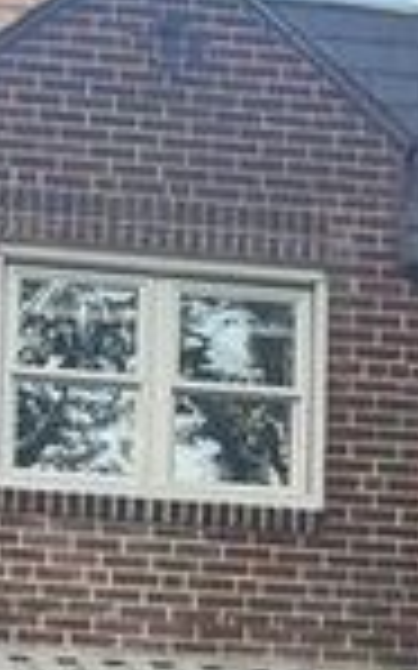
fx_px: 2080
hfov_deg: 11.5
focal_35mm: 114
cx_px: 139
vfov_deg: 16.9
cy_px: 947
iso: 100
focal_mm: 6.76
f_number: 1.78
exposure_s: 1/228
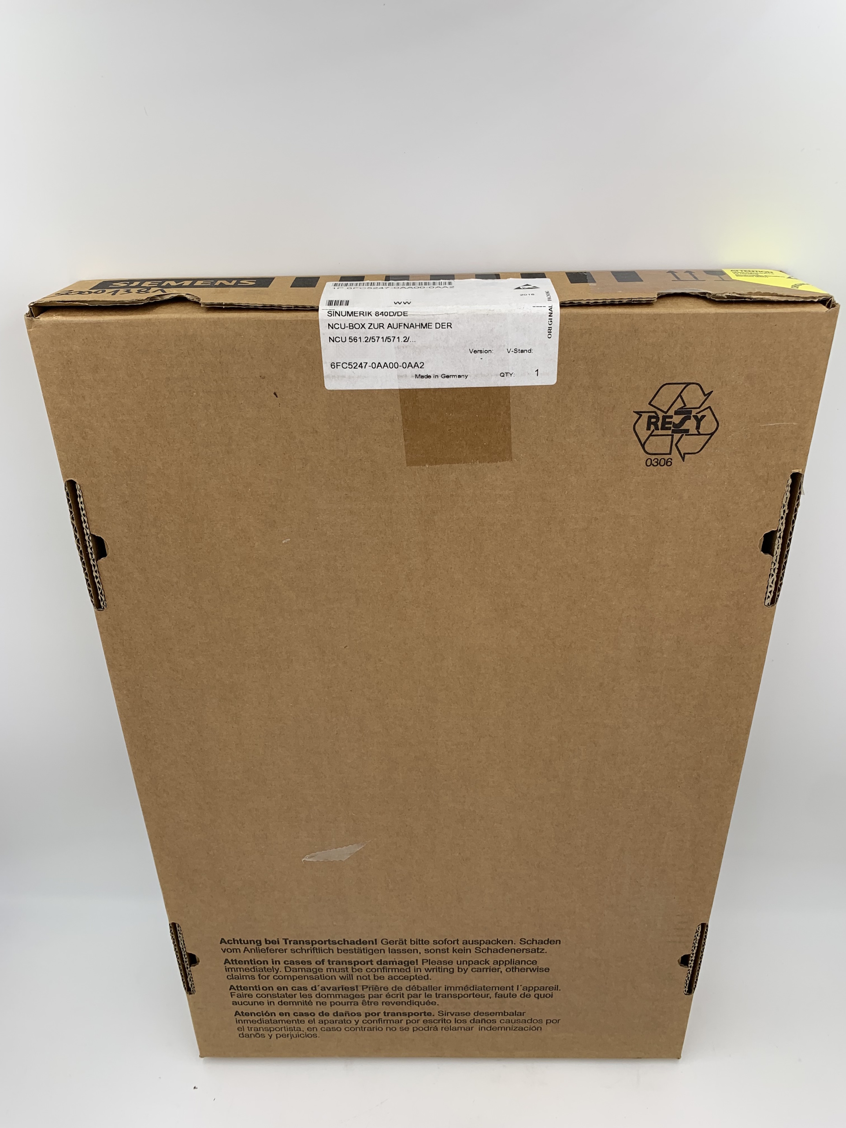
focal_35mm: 26
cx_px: 423
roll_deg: +2.9
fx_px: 847
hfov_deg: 53.1
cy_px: 564
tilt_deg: -38.2
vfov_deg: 67.3
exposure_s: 1/226
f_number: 1.8
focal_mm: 4.25
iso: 25
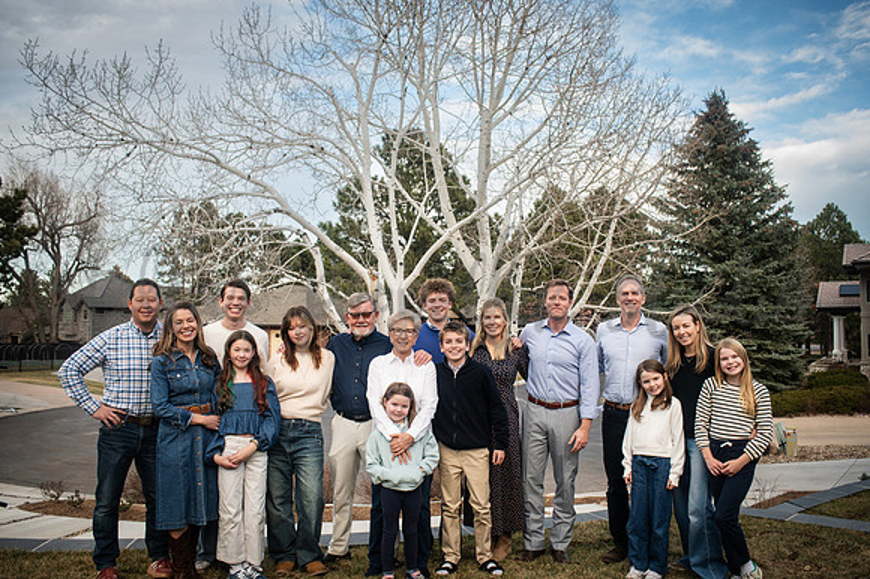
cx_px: 446
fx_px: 693
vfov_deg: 45.4
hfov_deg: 64.2
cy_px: 283
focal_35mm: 29
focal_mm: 28
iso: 640
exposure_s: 1/250
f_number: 6.3
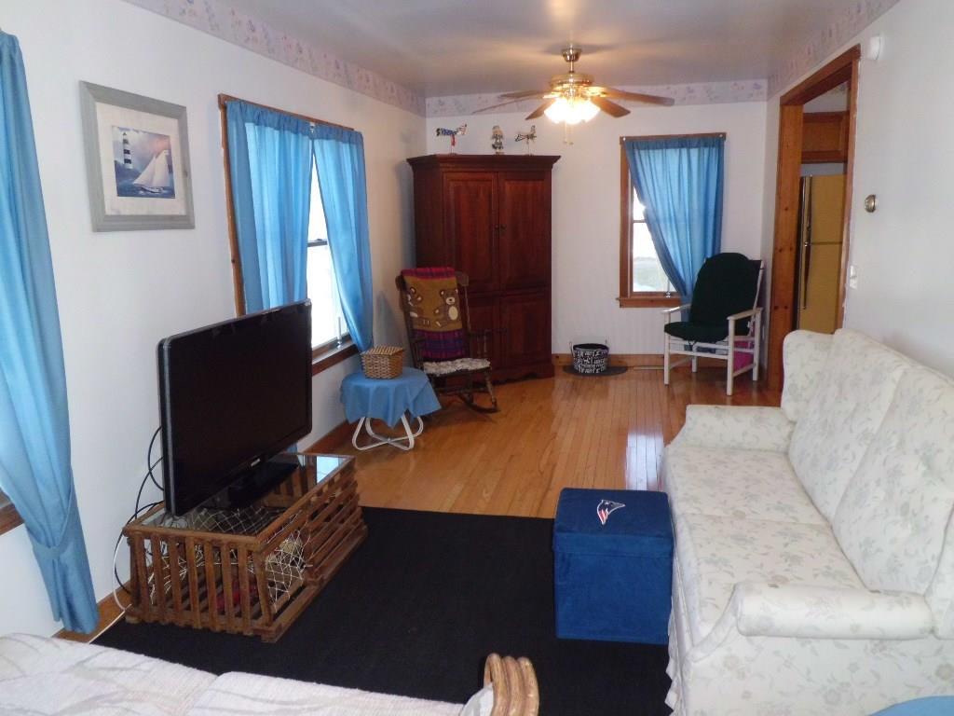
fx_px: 717
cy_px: 358
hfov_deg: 67.3
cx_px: 477
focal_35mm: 26
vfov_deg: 53.1
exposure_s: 1/100
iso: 200
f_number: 2.8
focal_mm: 4.7
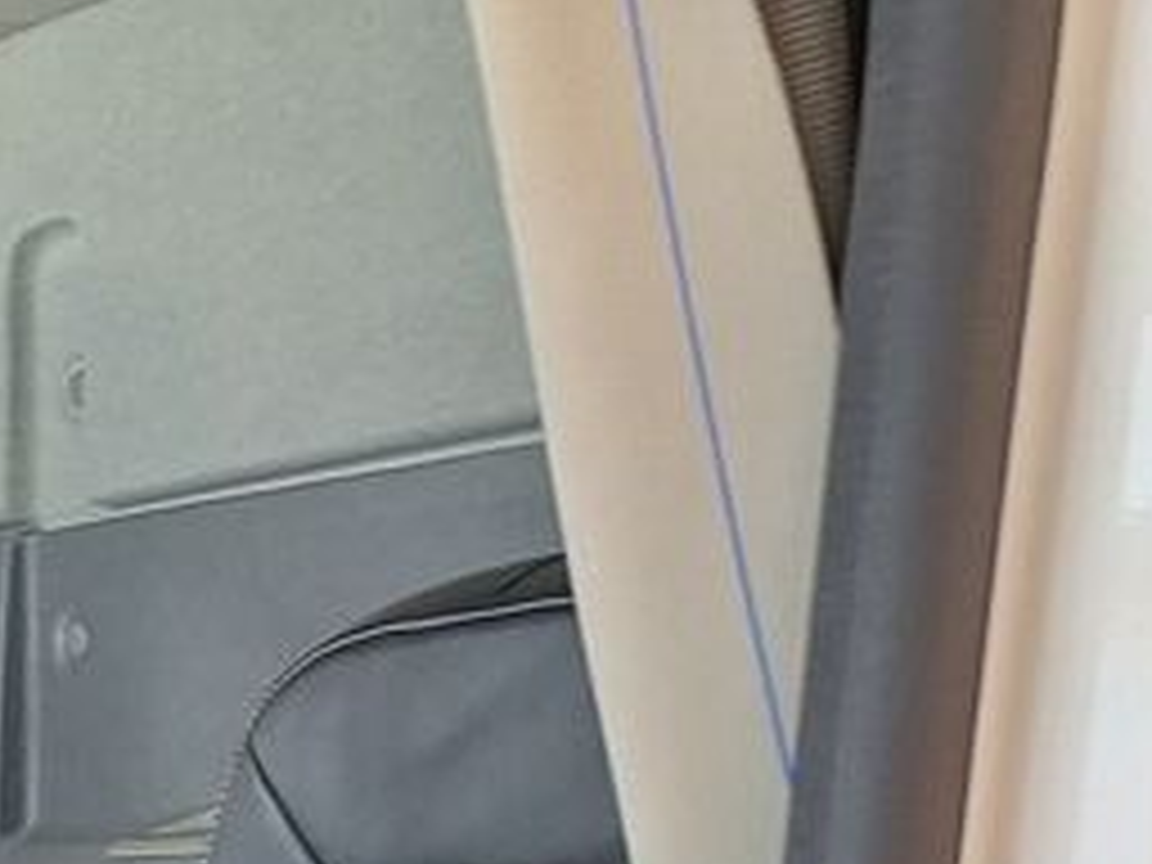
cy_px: 2151
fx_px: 3827
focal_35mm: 115
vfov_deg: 10.8
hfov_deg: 13.4
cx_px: -1485
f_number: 1.8
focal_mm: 5.54
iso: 64
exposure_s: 1/100
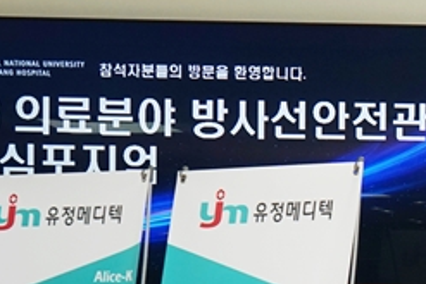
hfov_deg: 11.3
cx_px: 833
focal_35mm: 166
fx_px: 1965
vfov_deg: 8.2
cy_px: 380
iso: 400
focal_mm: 41
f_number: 7.1
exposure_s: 1/100
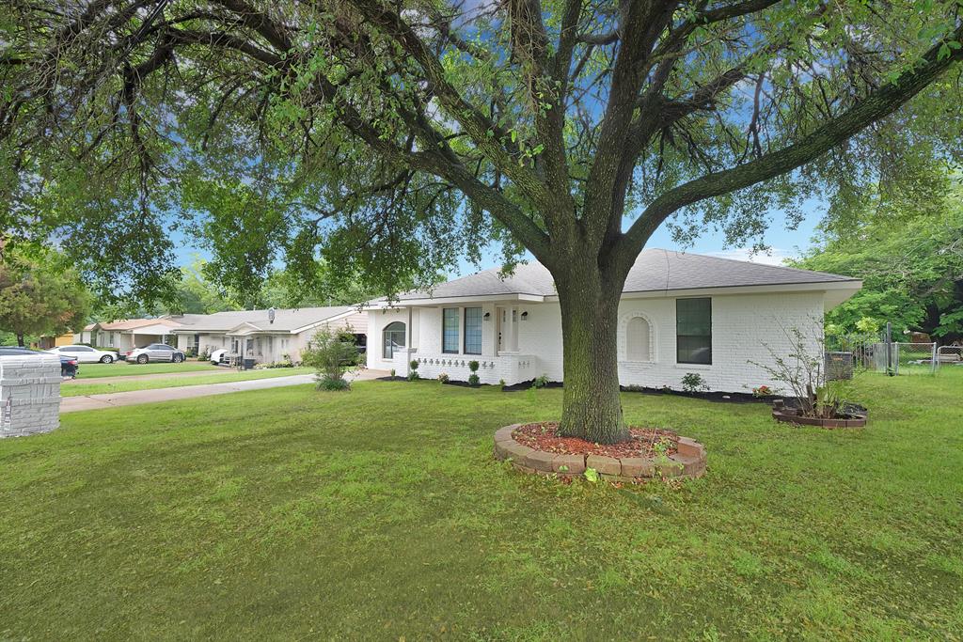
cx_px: 482
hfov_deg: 100.4
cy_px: 321
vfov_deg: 77.3
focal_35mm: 15
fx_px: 401
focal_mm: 15
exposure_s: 1/30
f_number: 9
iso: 640
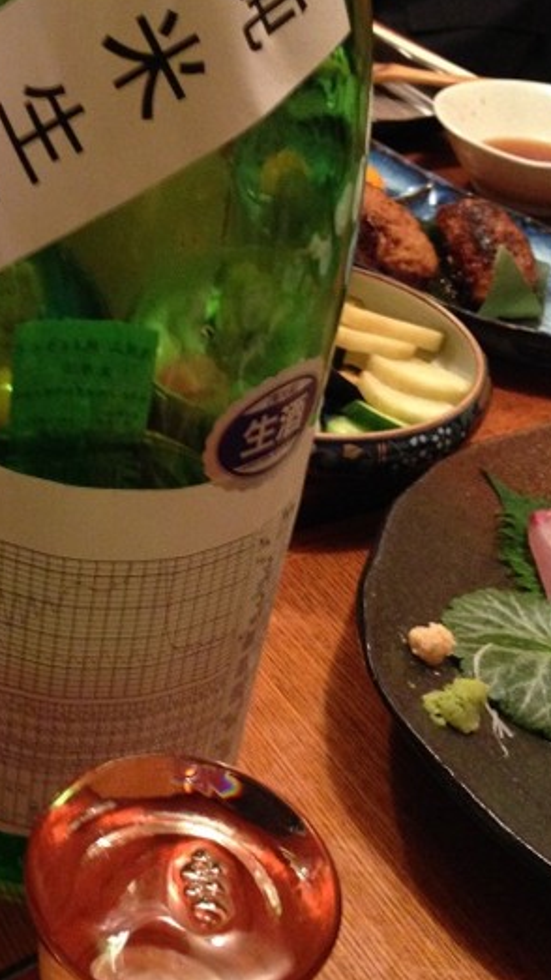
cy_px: 474
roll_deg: -5.4
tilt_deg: -33.0
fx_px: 1429
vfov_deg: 37.8
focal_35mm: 55
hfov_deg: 21.5
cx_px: 88
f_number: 2.4
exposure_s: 1/20
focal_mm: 4.12
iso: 400
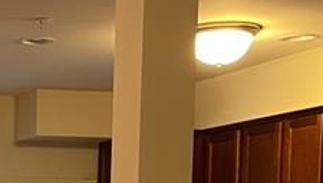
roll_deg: -2.2
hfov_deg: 16.0
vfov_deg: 9.3
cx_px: -142
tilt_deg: -5.1
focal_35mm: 124
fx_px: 1063
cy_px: 353
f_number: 1.6
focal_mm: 5.1
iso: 100
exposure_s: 1/60
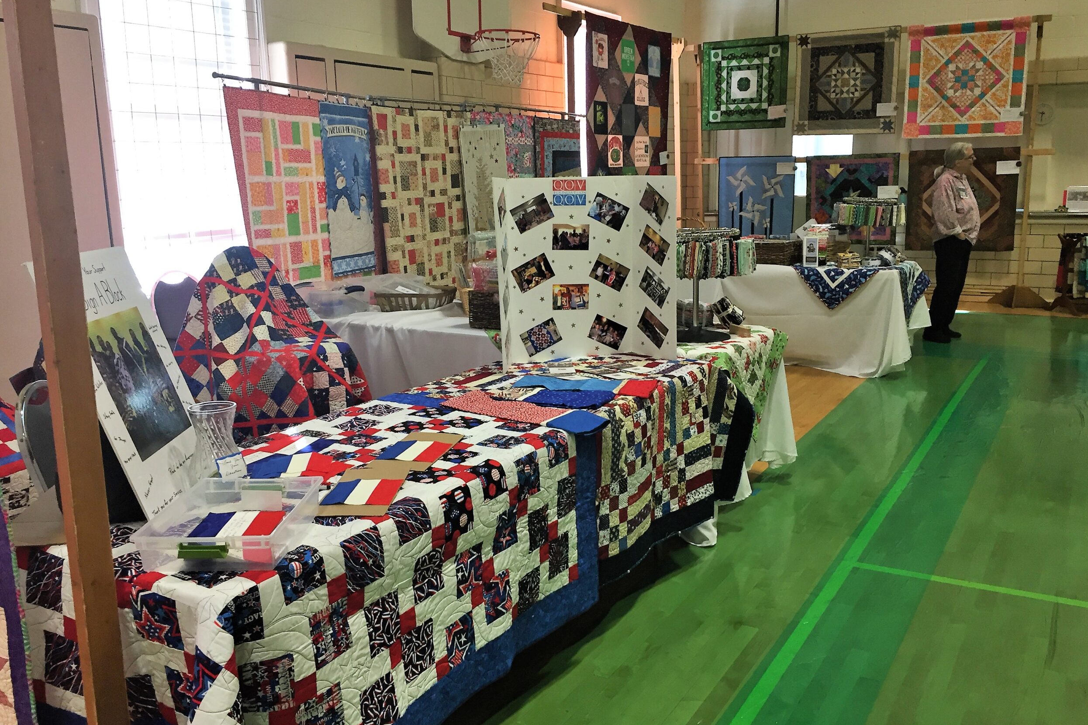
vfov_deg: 42.3
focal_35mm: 31
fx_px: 937
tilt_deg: -11.3
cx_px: 538
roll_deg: +0.6
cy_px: 358
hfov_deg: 60.3
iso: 64
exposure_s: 1/30
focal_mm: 4.15
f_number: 2.2
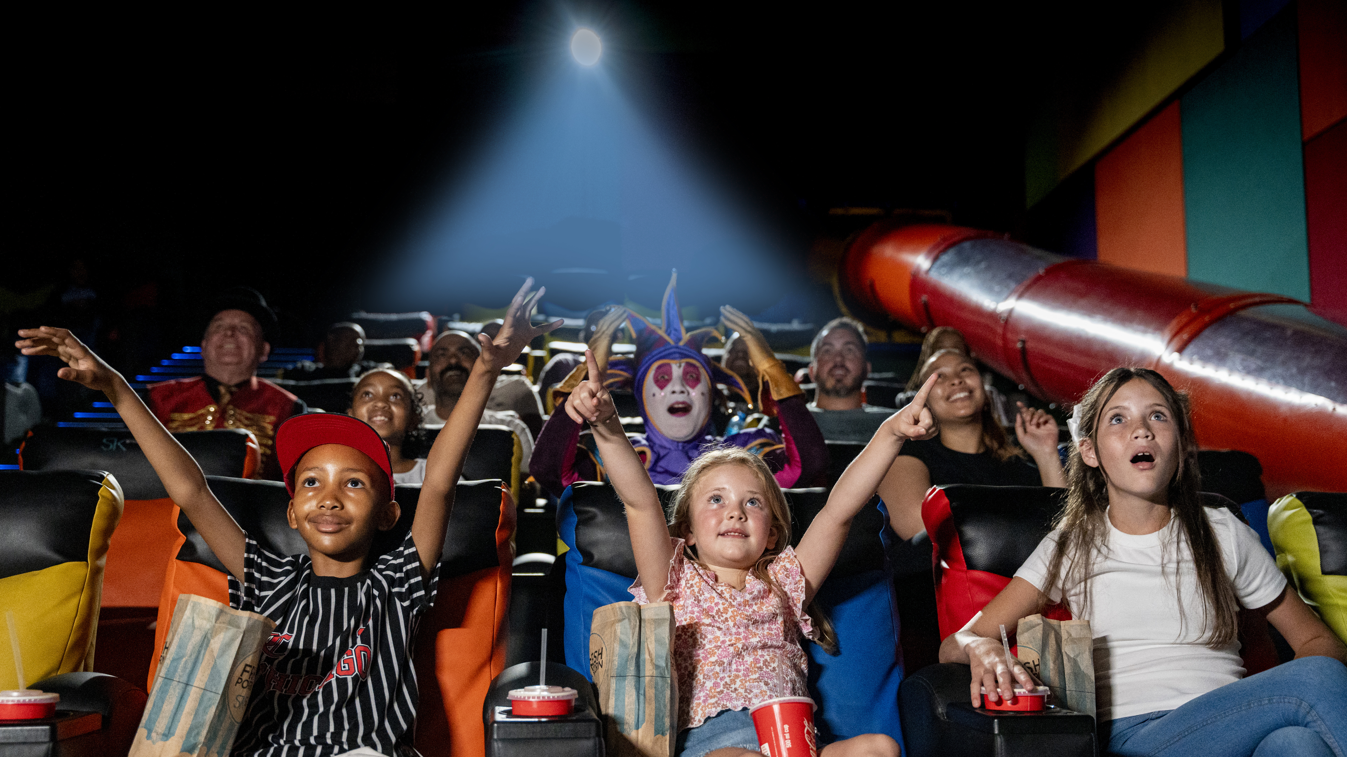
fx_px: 1479
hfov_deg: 49.0
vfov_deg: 28.7
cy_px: 426
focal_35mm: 41
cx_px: 672
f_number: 3.2
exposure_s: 1/60
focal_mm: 39.4
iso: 6400
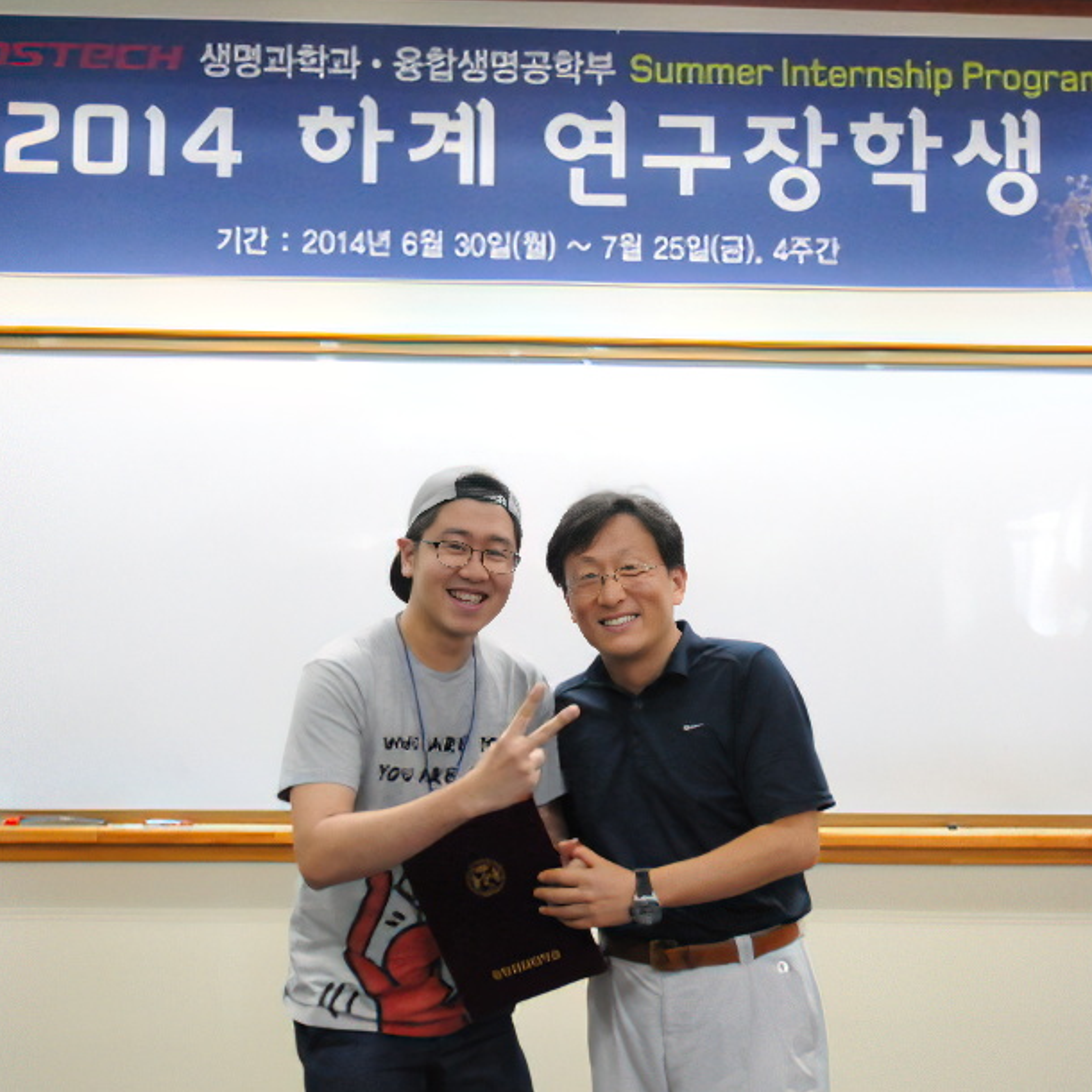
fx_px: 1593
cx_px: 614
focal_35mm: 45
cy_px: 544
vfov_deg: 37.8
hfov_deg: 37.8
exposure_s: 1/320
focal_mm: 23
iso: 3200
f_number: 2.8
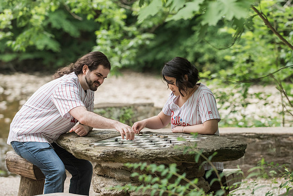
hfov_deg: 16.3
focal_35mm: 125
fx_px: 1020
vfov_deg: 10.9
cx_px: 154
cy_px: 93
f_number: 3.5
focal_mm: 116
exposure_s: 1/640
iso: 2000
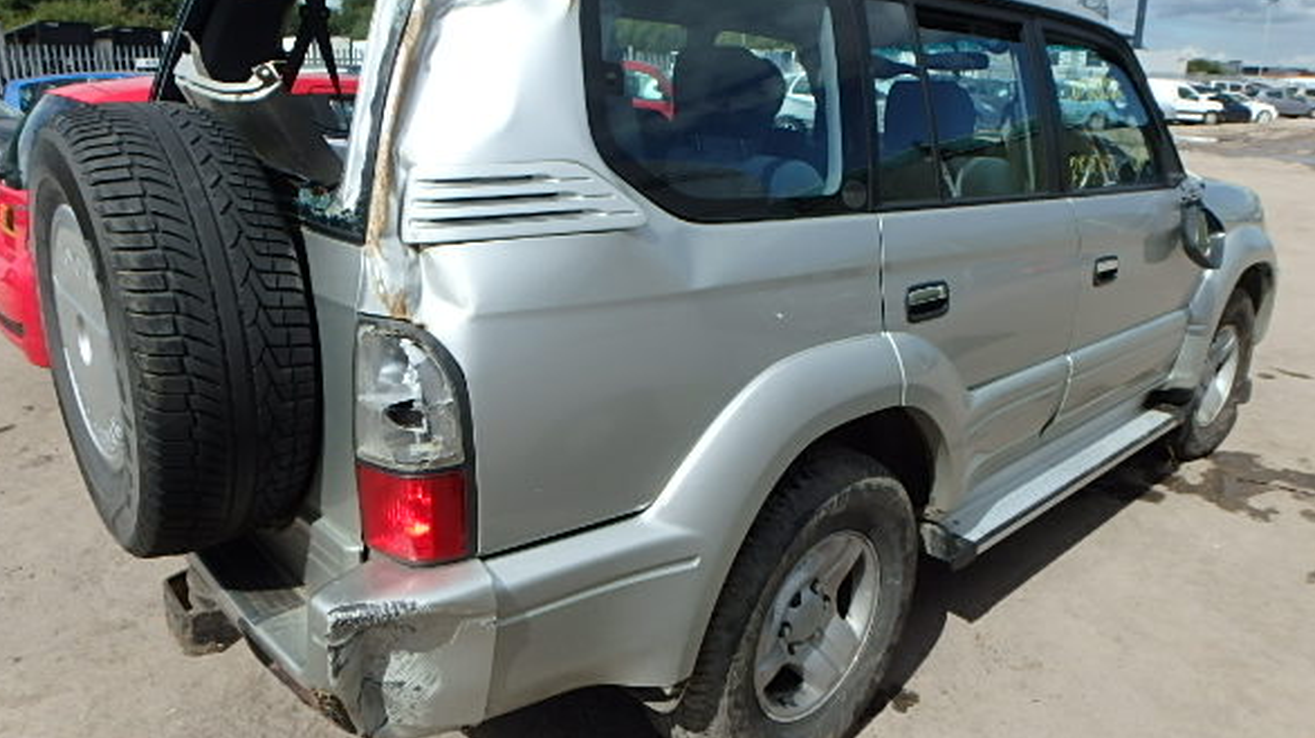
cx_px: 651
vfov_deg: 45.7
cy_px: 294
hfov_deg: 74.1
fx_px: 871
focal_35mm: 25
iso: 125
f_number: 6
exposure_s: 1/640
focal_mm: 3.7
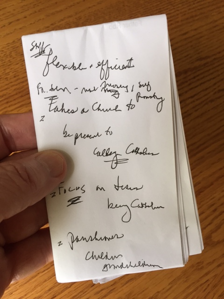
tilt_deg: -66.7
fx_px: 250
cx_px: 112
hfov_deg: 48.2
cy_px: 150
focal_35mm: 29
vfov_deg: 61.7
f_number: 2.2
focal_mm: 4.15
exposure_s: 1/30
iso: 64
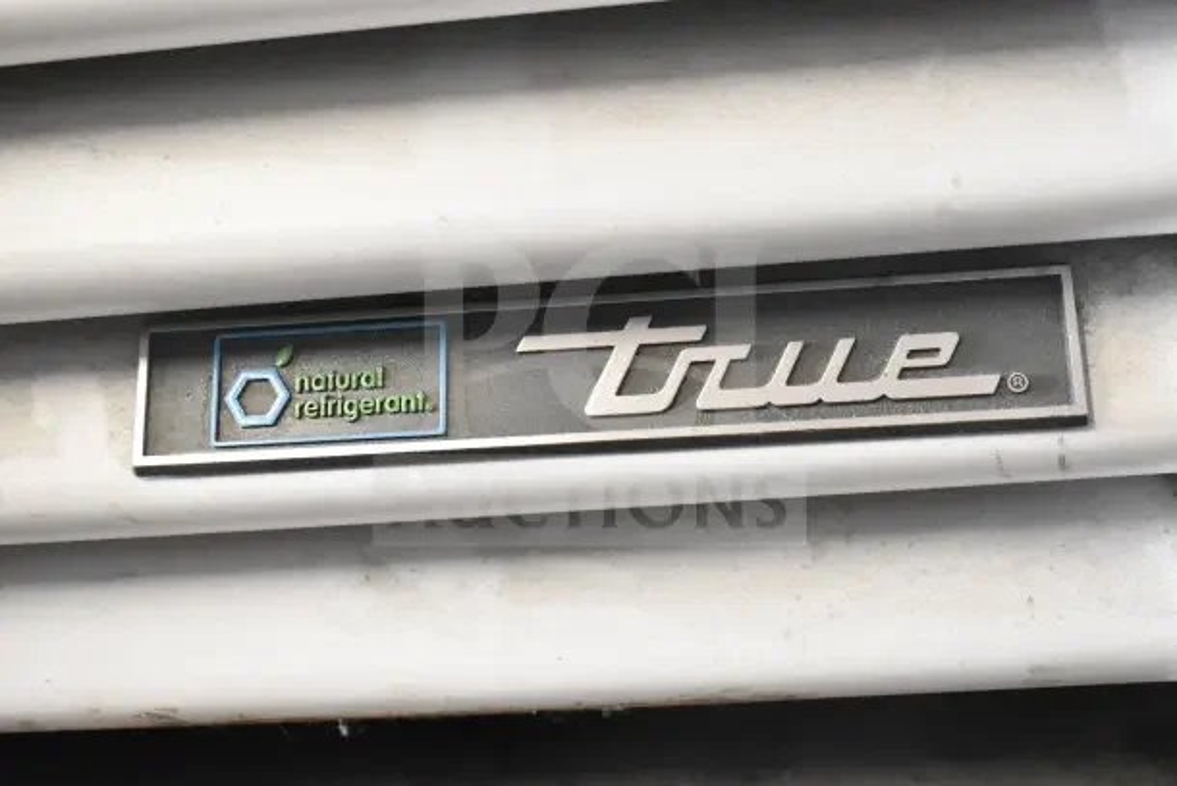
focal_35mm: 46
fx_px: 1521
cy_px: 393
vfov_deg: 29.0
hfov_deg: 42.3
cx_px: 588
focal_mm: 31
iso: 6400
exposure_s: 1/100
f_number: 4.5
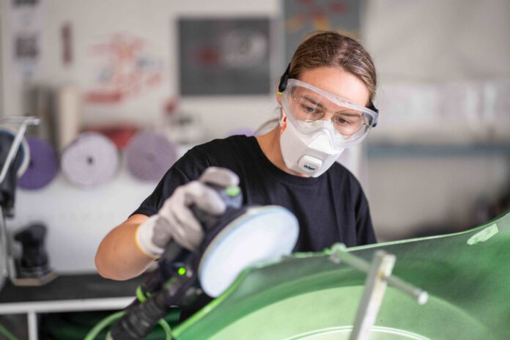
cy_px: 170
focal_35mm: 85
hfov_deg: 23.9
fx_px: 1204
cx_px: 255
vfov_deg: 16.1
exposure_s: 1/640
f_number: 2.2
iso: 1250
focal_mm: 85
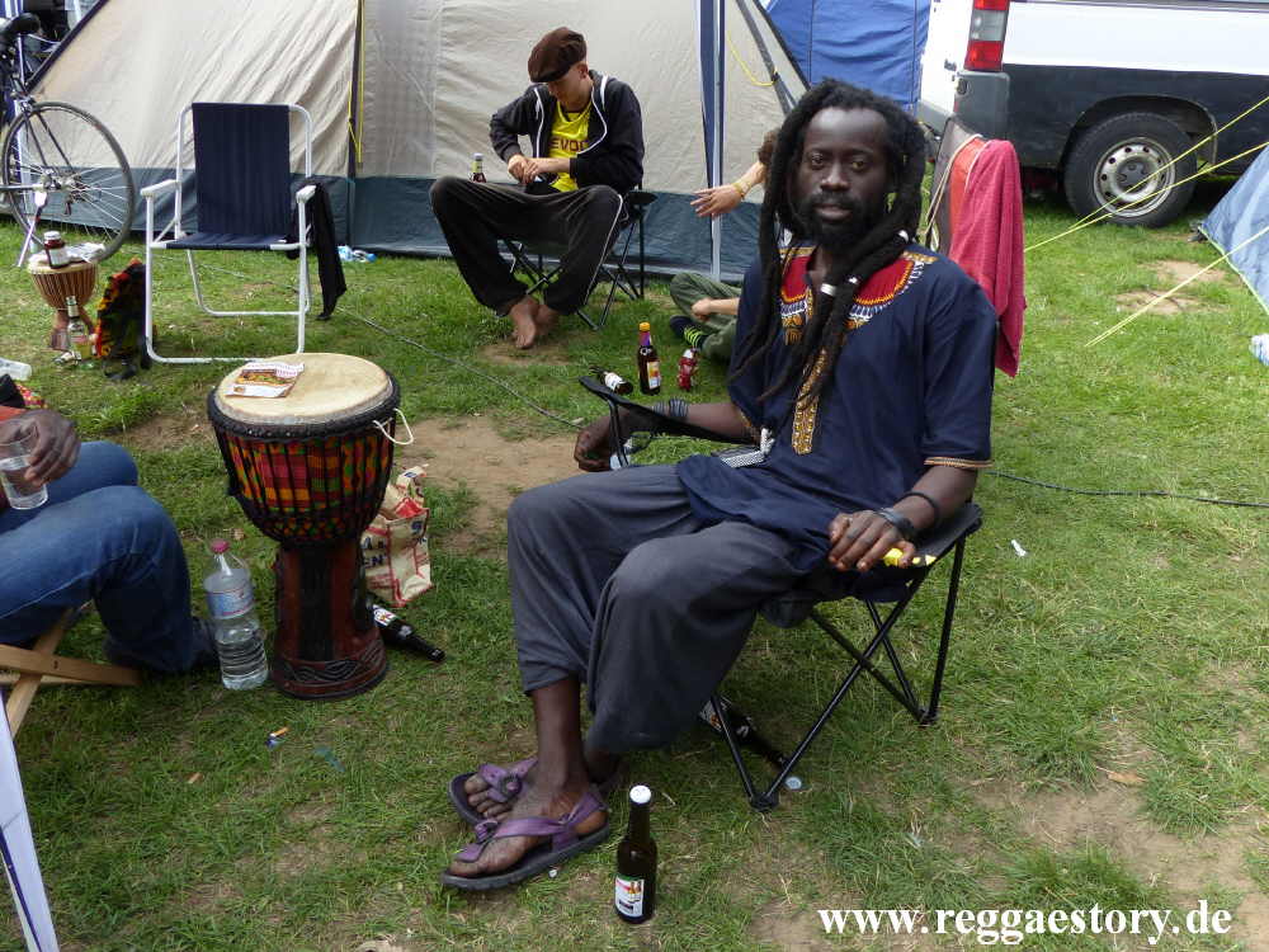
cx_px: 634
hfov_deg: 69.4
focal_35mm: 25
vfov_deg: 54.9
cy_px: 476
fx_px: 916
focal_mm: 4.5
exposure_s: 1/125
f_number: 3.5
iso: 100
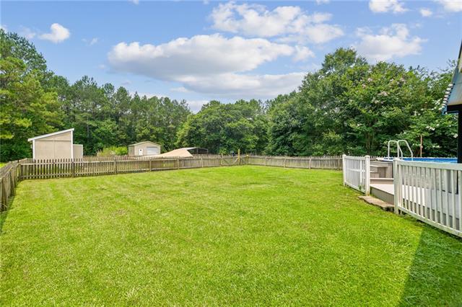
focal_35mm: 15
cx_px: 231
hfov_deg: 100.4
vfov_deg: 77.3
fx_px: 192
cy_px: 154
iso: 400
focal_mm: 15
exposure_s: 1/160
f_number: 11
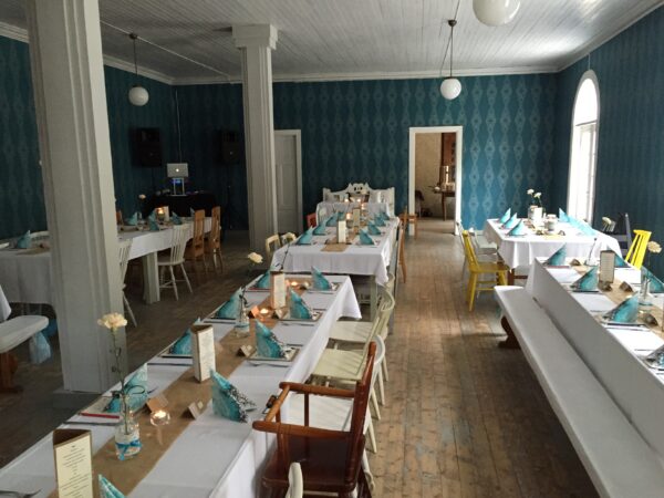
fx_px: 556
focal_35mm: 29
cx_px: 332
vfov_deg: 48.2
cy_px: 249
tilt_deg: -10.2
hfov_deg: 61.7
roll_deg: +1.6
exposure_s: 1/25
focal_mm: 4.15
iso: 320
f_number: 2.2
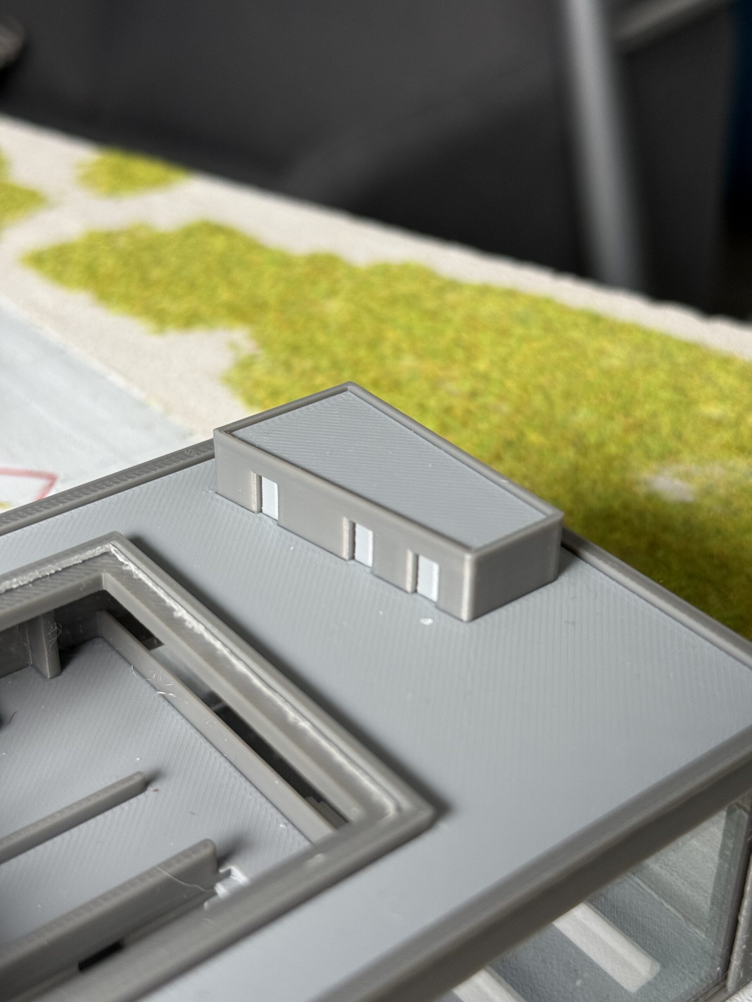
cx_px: 376
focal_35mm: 48
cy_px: 501
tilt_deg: -32.5
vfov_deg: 39.7
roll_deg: -0.8
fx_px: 1390
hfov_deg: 30.3
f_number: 1.78
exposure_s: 1/70
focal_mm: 6.76
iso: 100
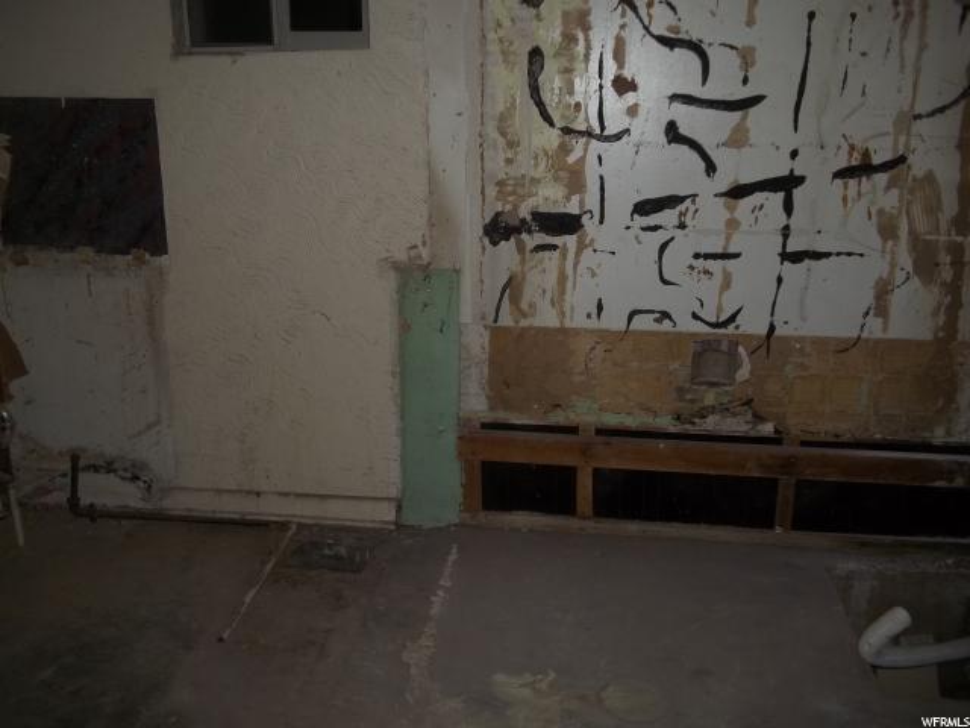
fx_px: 897
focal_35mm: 32
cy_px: 364
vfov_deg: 44.2
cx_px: 485
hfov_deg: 56.8
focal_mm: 5.7
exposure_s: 1/30
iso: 64
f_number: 2.9
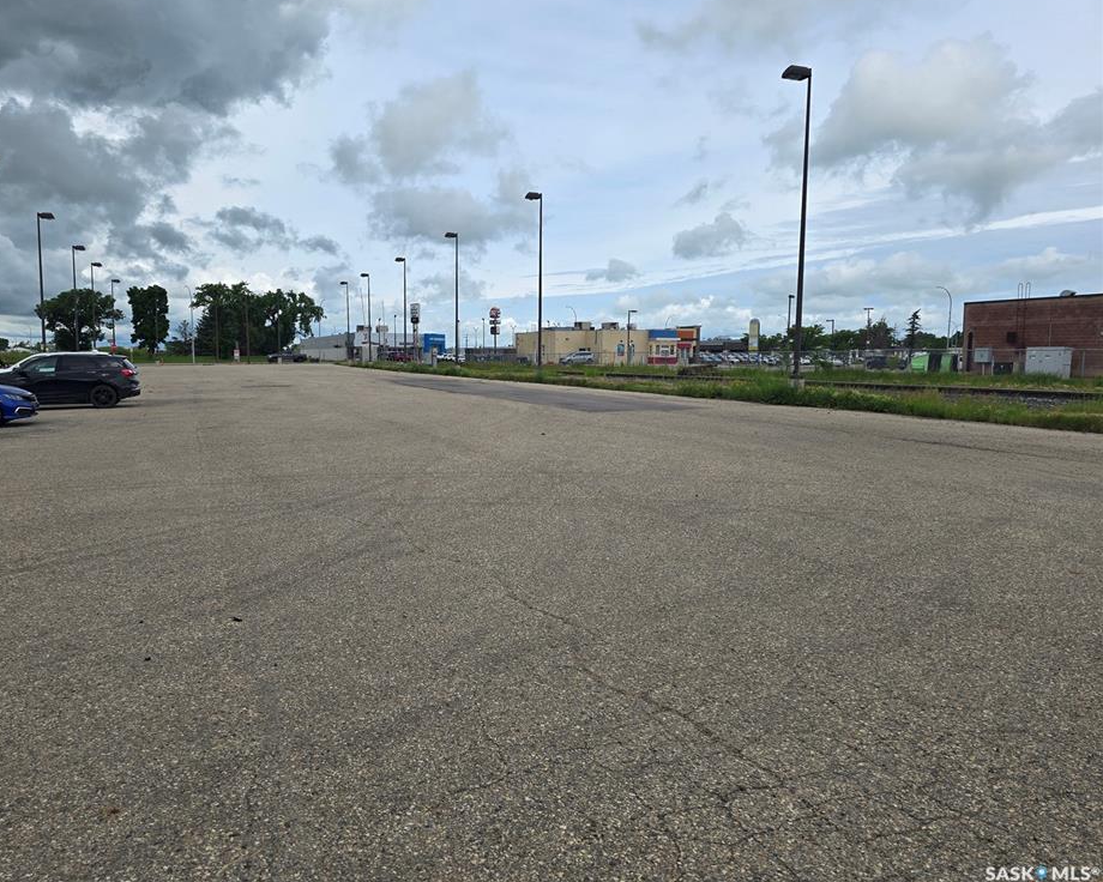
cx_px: 490
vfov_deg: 56.8
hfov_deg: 67.9
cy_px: 423
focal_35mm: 25
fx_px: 816
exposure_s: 1/1050
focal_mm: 6.3
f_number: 1.7
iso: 12
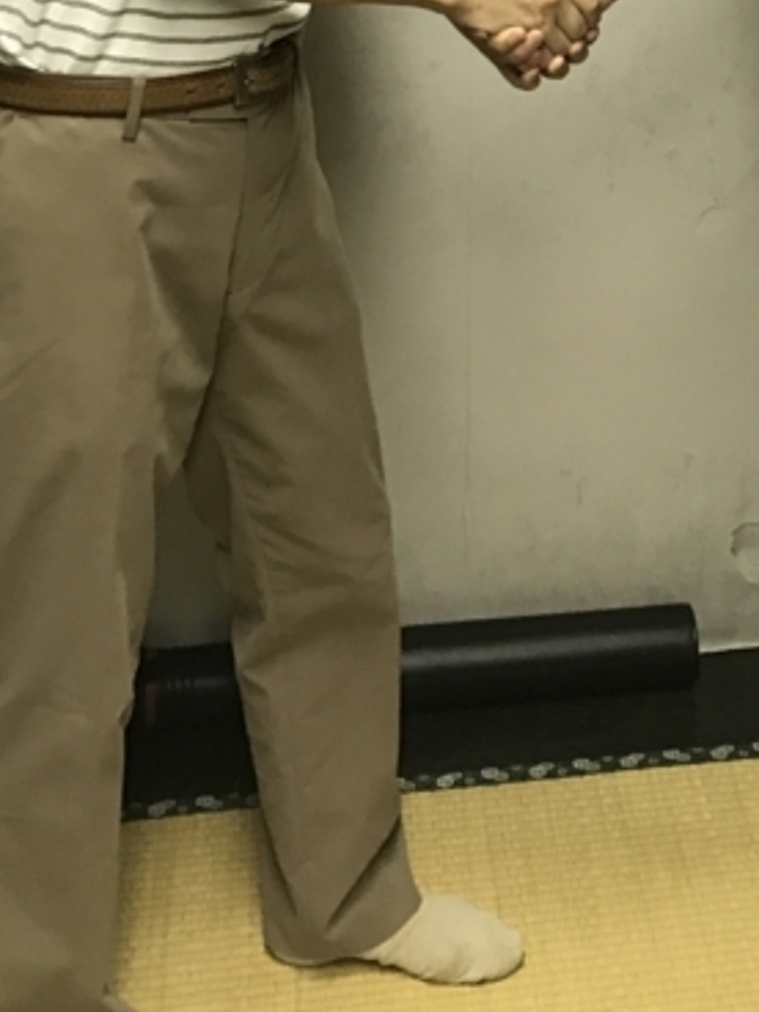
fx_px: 2280
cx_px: 704
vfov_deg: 22.7
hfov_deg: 18.5
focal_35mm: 78
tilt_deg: -9.0
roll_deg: -1.5
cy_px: -253
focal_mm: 3.99
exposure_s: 1/17
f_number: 1.8
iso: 50
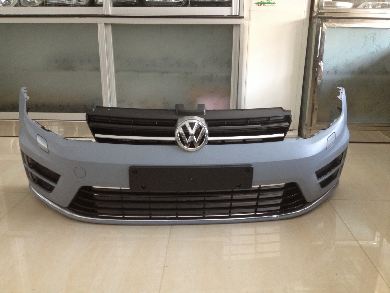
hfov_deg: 52.6
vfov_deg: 40.7
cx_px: 195
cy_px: 146
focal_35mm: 35
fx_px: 394
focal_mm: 4.28
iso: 200
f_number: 2.4
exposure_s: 1/20
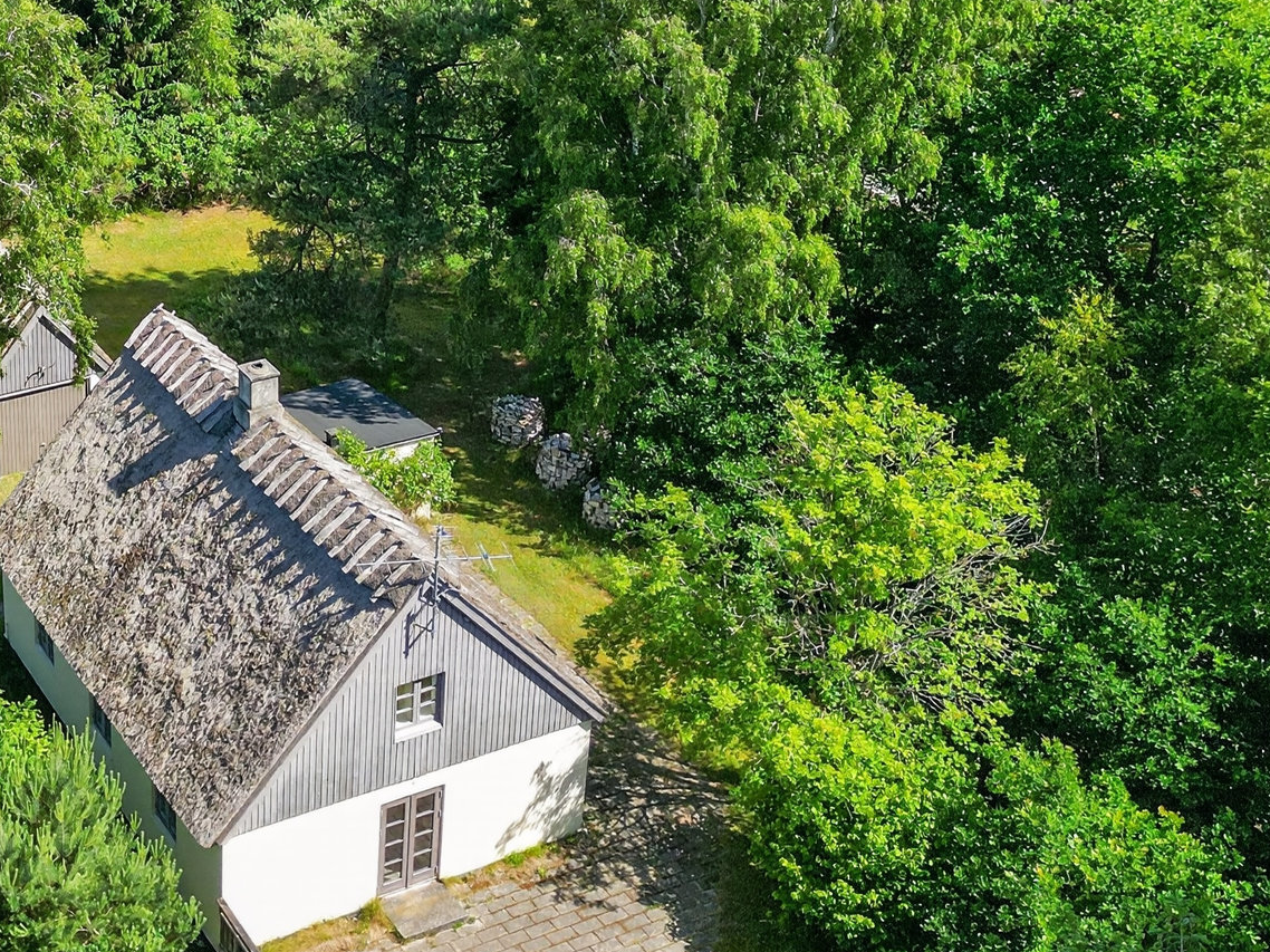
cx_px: 106
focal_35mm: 54
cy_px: 210
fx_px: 1981
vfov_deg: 26.6
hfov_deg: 33.5
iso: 110
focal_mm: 6.7
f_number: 1.7
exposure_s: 1/1500
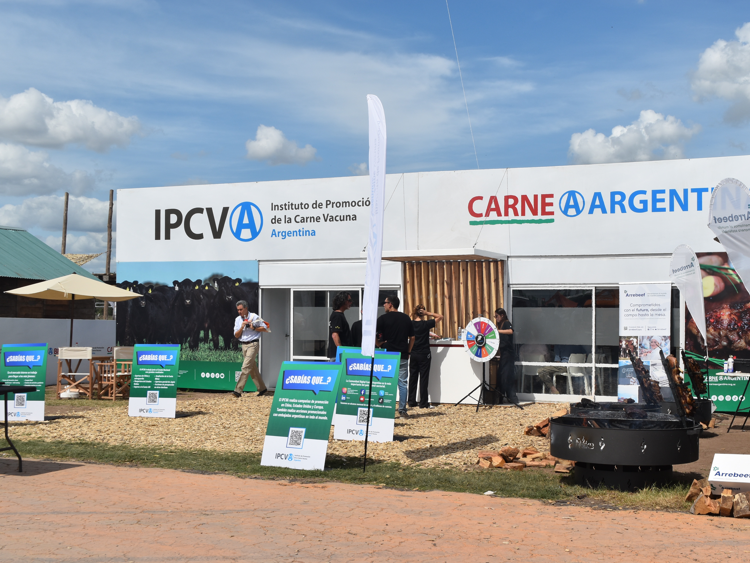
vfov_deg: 30.5
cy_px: 284
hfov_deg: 39.9
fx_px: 1030
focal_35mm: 48
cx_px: 420
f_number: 11
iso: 200
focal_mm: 29
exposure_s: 1/500
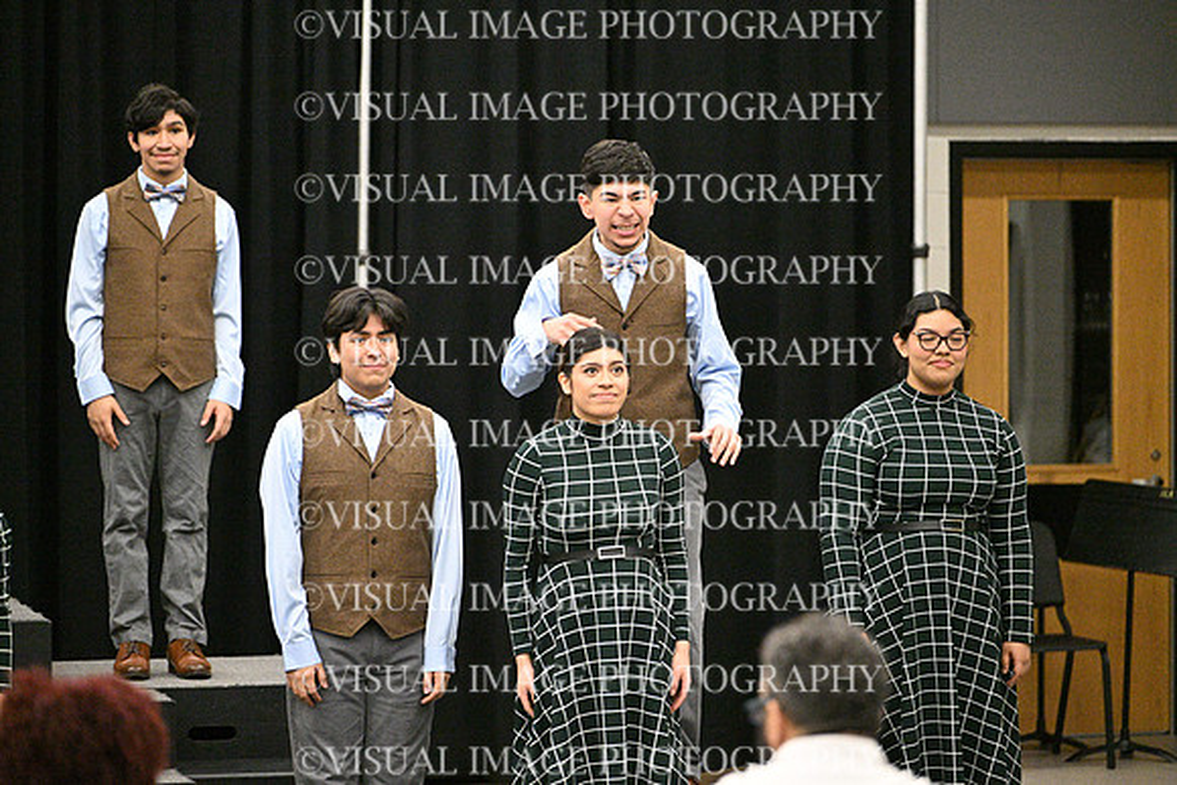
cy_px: 392
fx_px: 4905
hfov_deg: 13.7
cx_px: 588
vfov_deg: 9.2
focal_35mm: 150
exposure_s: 1/1000
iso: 12800
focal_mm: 150
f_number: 2.8
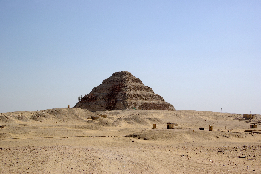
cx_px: 130
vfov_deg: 20.2
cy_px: 87
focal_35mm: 68
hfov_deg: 29.8
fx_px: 490
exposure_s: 1/250
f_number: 11
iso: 100
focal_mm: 45
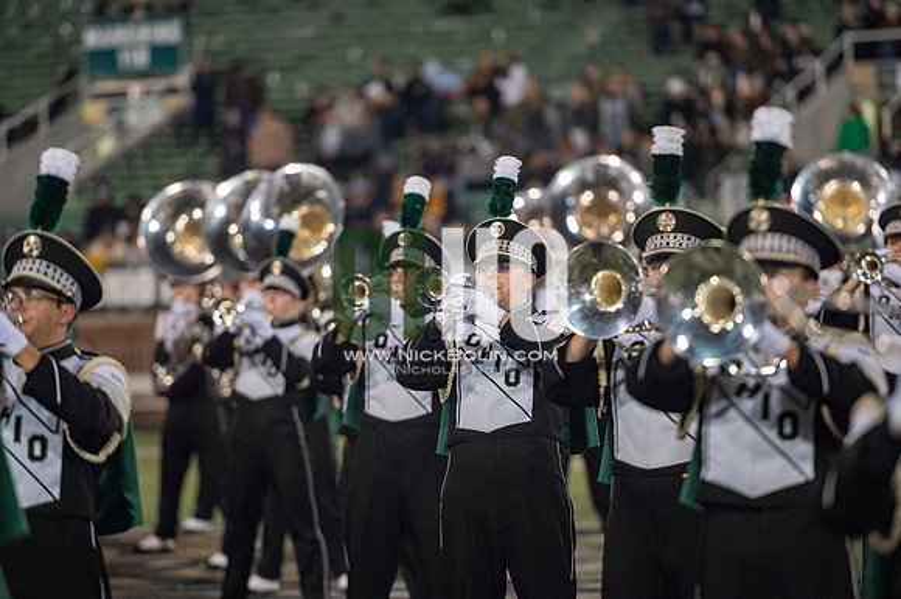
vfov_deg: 6.9
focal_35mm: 200
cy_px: 300
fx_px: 5003
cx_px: 450
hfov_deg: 10.3
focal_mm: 200
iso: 1000
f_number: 2.8
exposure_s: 1/500
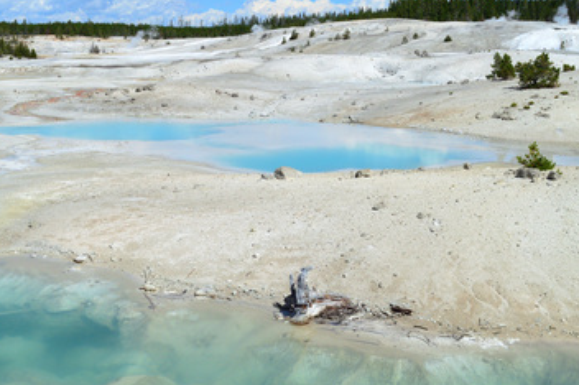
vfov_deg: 31.1
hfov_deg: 45.0
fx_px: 691
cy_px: 183
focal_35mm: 43
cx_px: 212
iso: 360
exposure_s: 1/2000
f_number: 7.1
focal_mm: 18
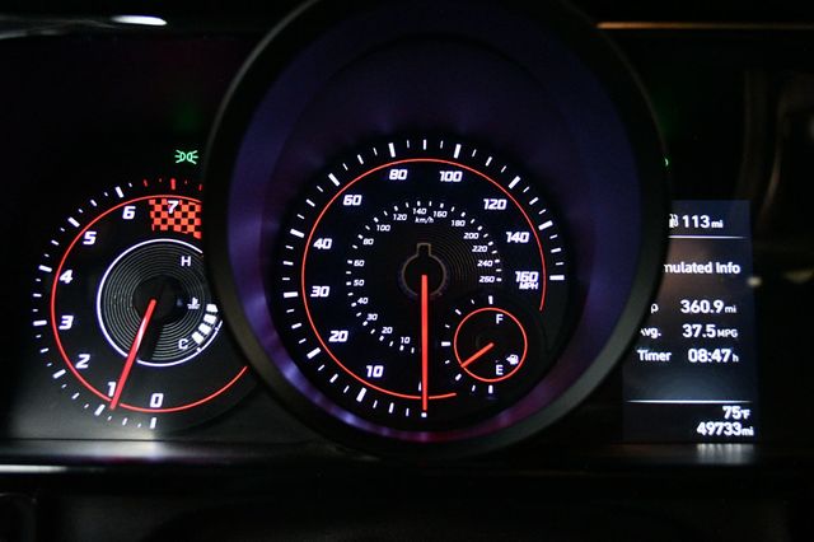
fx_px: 881
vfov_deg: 34.2
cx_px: 407
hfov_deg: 49.6
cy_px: 271
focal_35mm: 39
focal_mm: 26
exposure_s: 1/60
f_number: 4.2
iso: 5000
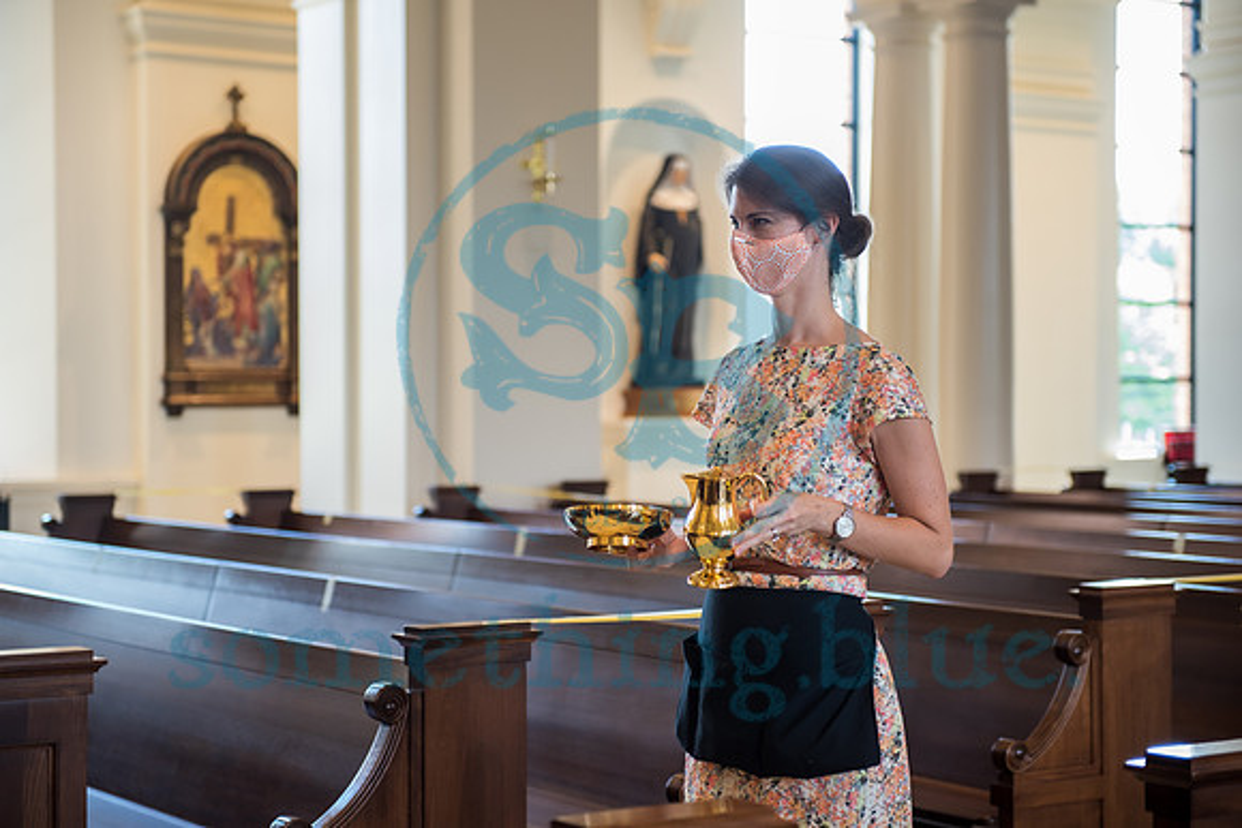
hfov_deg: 28.3
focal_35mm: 71
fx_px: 2465
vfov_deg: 19.1
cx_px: 614
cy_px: 414
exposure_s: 1/160
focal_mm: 70
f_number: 2.8
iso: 1000
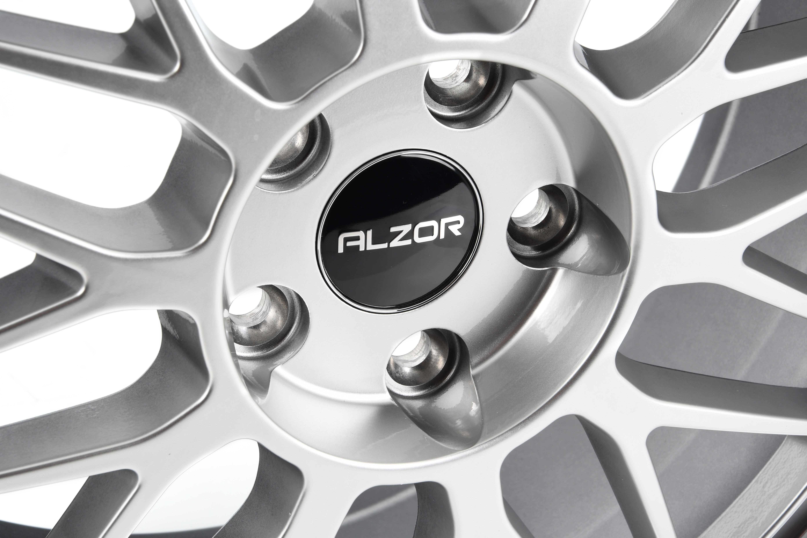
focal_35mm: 99
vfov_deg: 13.8
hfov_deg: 20.6
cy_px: 269
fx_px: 2219
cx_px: 404
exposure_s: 1/160
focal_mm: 66
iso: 100
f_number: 16
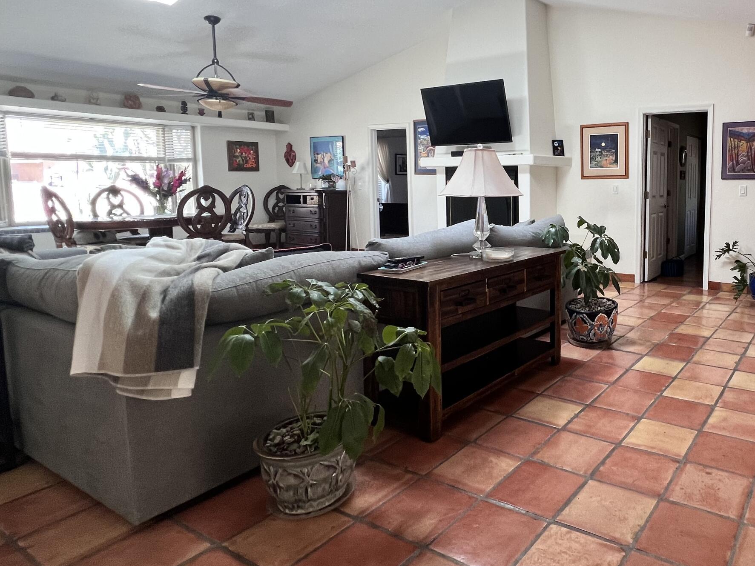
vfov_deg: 60.6
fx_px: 480
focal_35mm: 22
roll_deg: +0.0
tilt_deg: -4.6
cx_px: 584
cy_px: 227
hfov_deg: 70.2
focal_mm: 1.57
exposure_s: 1/60
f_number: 1.8
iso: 125
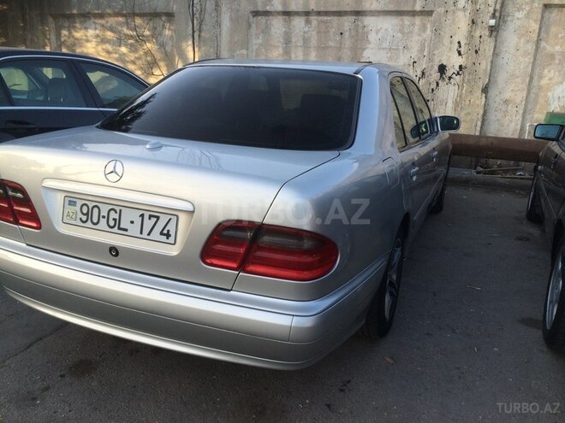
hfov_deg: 61.7
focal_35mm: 29
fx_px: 473
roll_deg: -2.0
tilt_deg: -16.8
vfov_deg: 48.2
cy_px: 212
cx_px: 282
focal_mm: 4.15
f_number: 2.2
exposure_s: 1/348
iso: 32
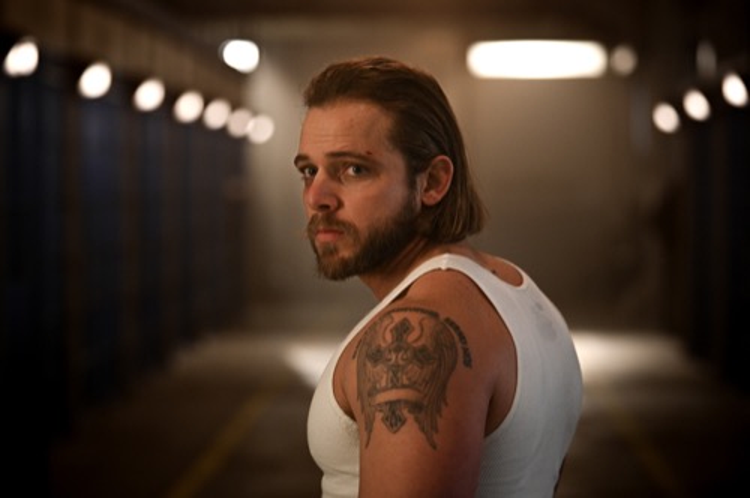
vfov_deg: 13.6
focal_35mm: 100
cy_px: 249
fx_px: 2081
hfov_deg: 20.4
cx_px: 375
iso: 1600
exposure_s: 1/125
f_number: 2.8
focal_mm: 100
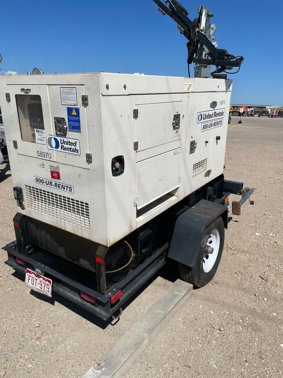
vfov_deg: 67.3
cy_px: 189
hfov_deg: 53.1
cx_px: 142
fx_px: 283
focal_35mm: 26
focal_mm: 4.2
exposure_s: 1/7299
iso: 32
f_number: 1.6
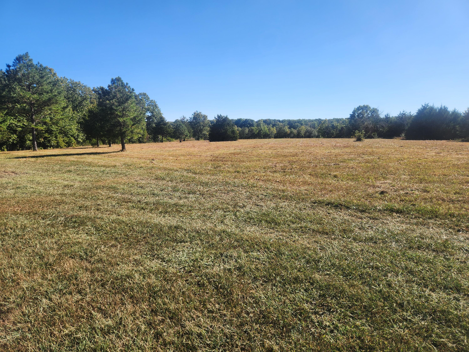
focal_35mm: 23
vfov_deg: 58.9
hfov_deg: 73.9
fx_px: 312
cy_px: 176
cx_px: 234
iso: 20
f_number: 1.8
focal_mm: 5.4
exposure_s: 1/1293
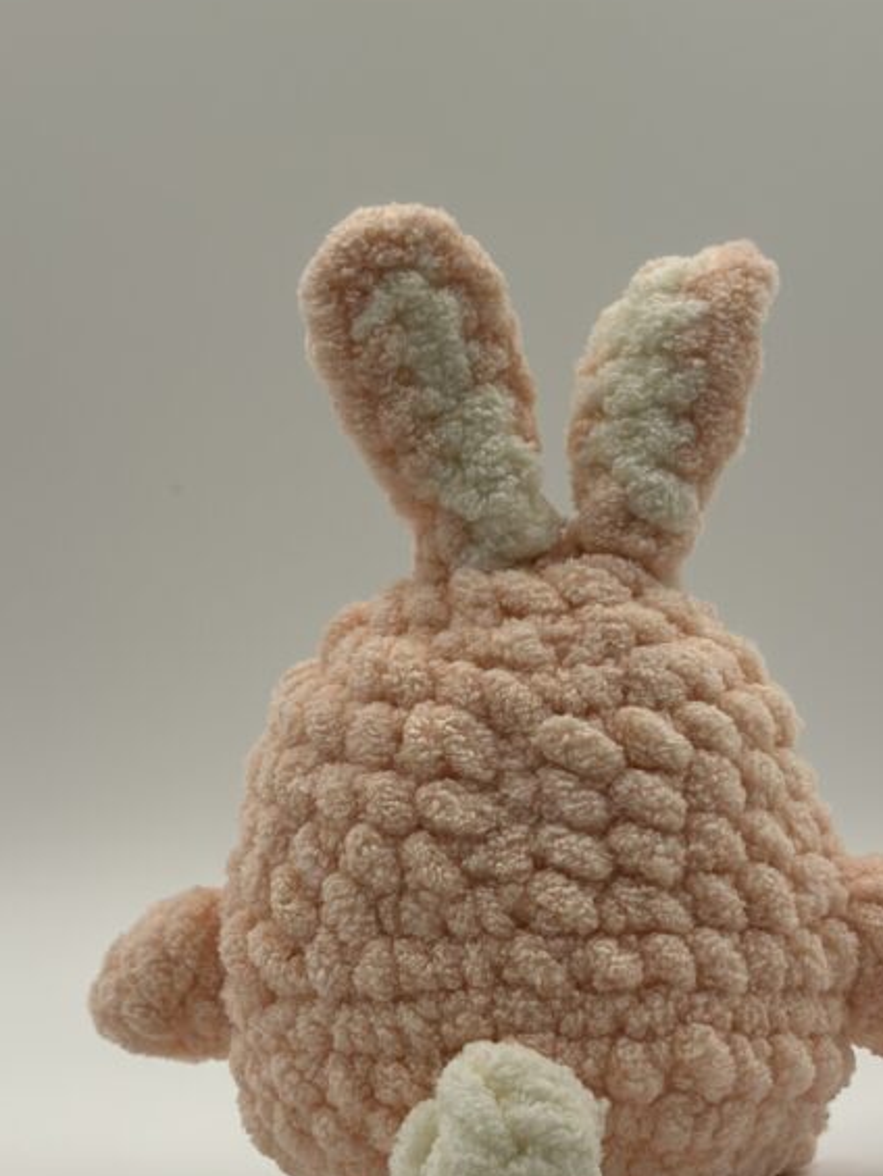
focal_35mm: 68
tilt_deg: -8.6
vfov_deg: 28.4
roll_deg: +2.4
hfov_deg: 21.6
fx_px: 2312
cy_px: 768
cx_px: 521
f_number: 1.78
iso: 80
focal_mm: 6.86
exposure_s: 1/2028
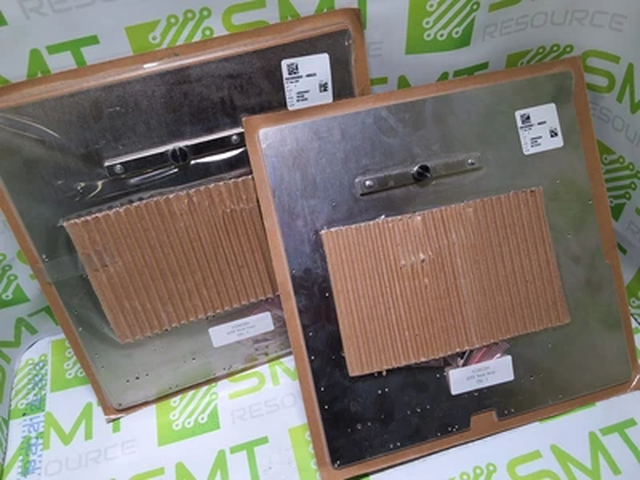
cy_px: 240
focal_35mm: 28
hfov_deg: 63.4
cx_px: 320
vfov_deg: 49.7
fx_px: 518
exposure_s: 1/120
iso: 64
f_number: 1.9
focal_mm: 2.91
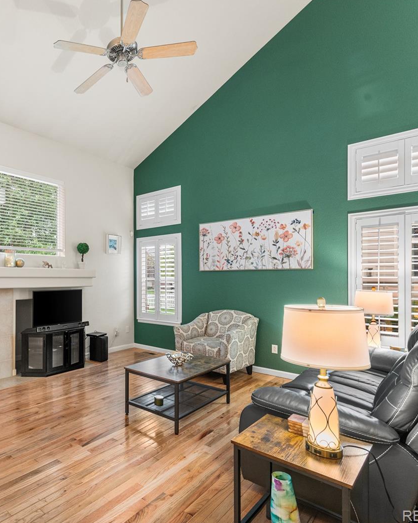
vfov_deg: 80.4
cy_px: 262
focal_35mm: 20
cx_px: 85
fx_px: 309
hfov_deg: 62.5
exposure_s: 1/2
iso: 800
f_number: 8
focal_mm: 14
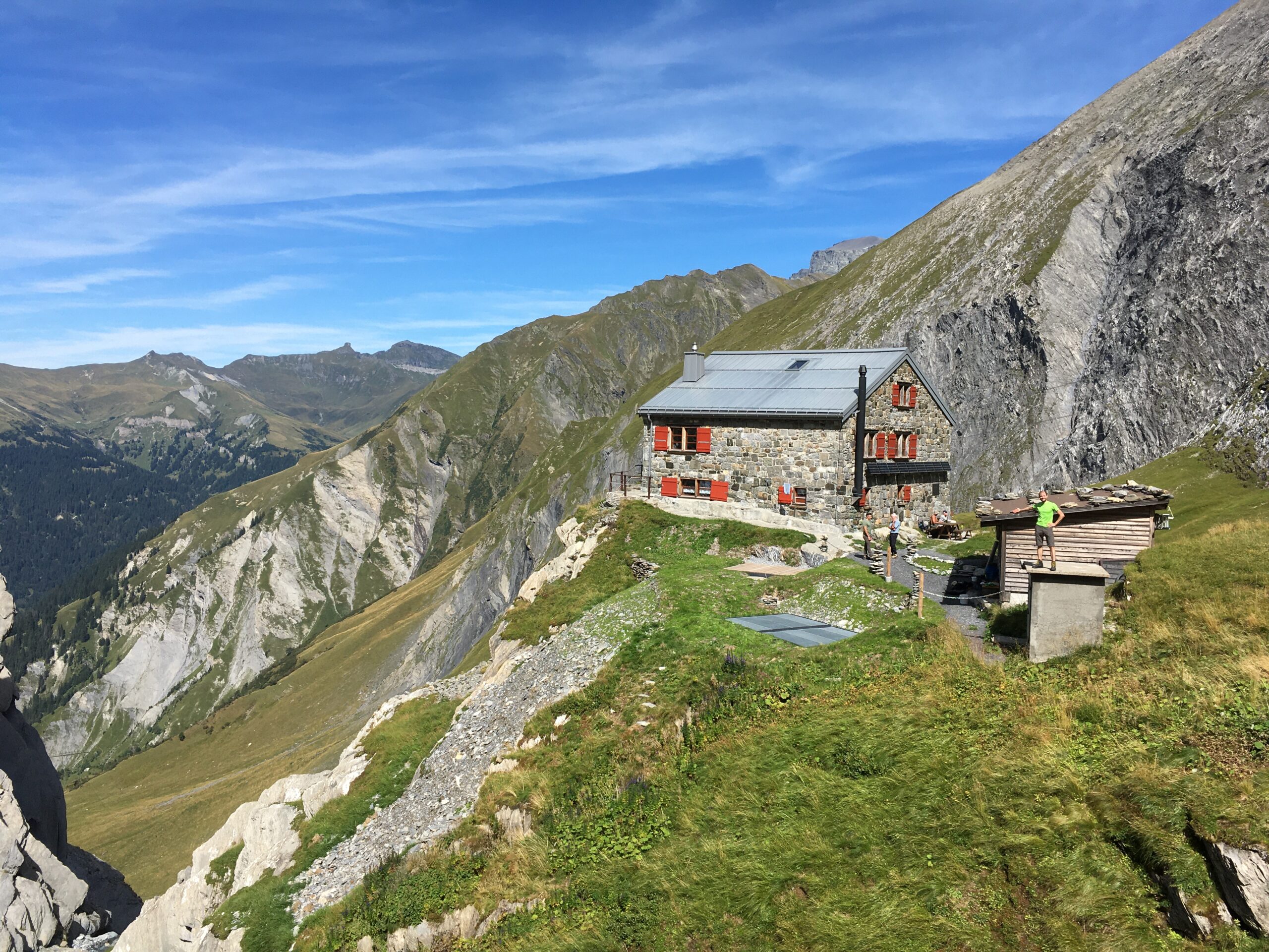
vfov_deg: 48.2
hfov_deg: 61.7
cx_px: 634
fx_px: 1063
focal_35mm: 29
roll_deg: -0.8
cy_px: 476
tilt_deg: -3.3
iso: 25
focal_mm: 4.15
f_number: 2.2
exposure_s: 1/1672
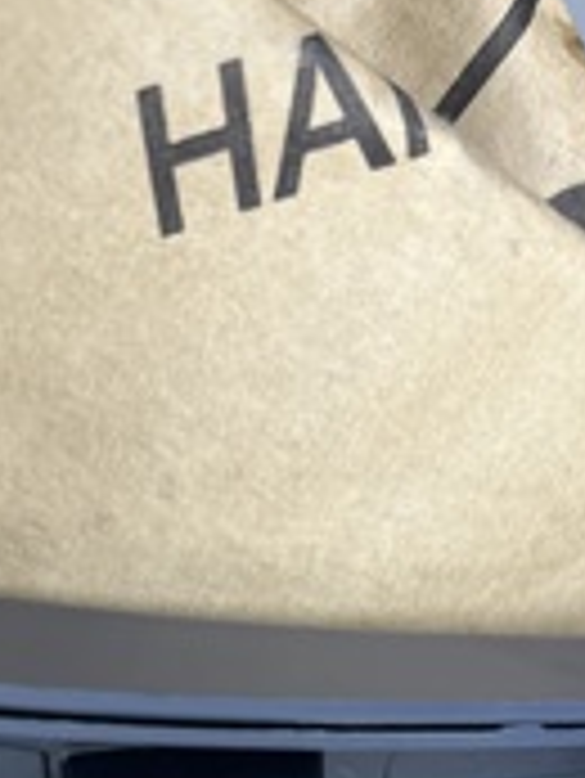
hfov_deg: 20.0
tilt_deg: -48.9
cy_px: 1007
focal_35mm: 72
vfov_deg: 23.8
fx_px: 1620
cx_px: 52
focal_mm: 5.7
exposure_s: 1/100
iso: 64
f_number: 1.5
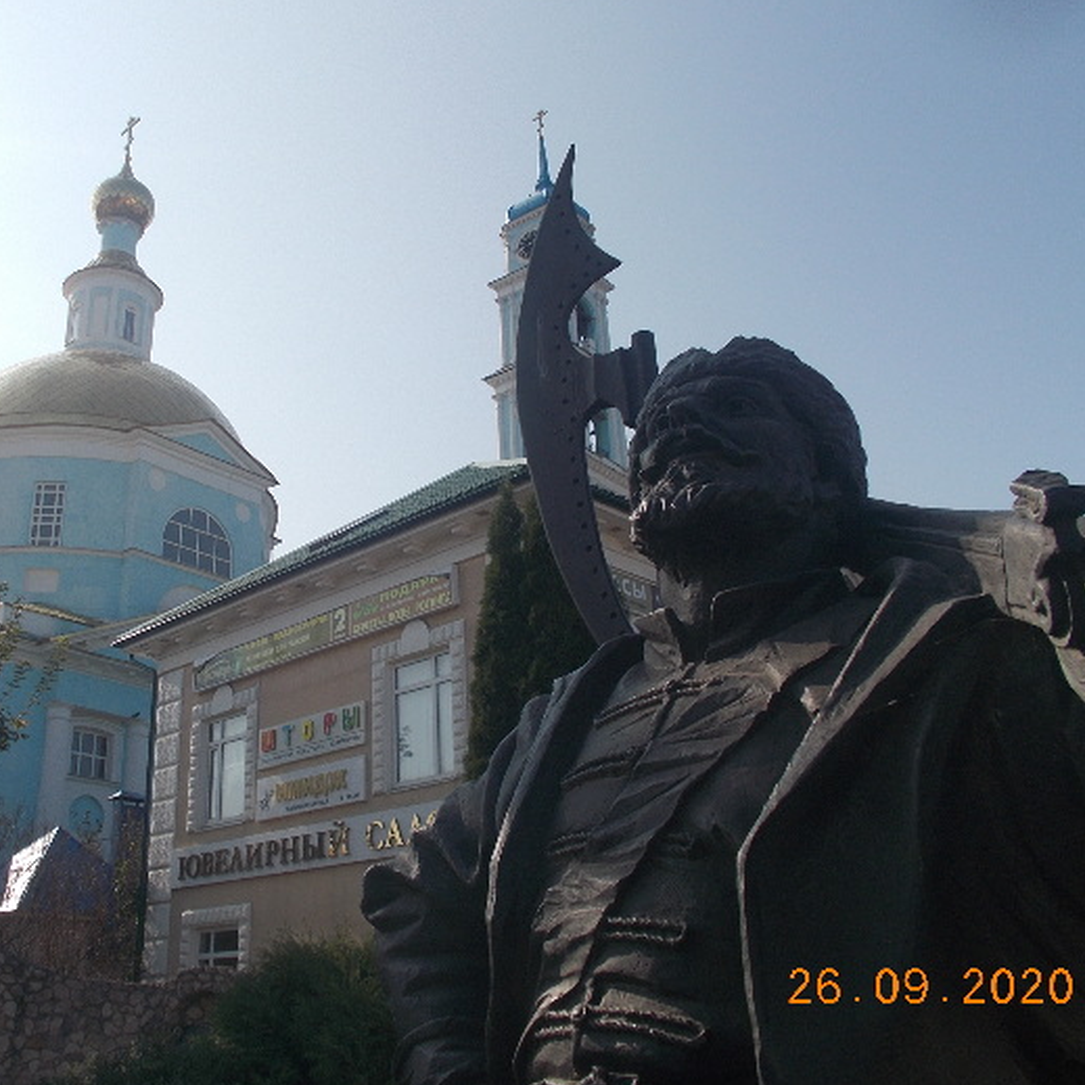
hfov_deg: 47.6
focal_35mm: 34
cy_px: 525
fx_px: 1206
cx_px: 353
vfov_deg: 48.4
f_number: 8
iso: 80
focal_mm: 4.6
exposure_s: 1/200
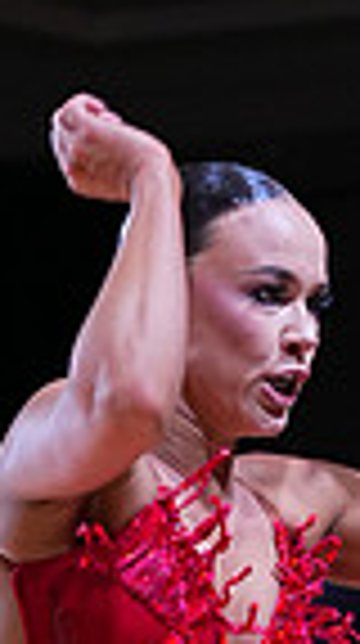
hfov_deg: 3.5
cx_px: 461
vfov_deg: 6.2
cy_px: 1121
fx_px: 5879
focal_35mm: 345
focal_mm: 81
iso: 1600
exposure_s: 1/500
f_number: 4
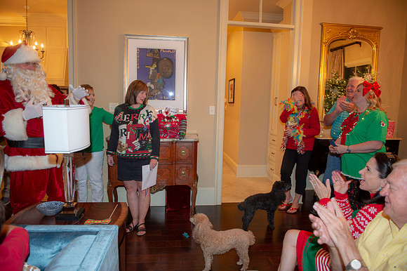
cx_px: 204
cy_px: 136
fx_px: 271
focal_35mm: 24
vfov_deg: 53.1
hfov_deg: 73.8
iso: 800
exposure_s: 1/60
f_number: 3.5
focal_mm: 24
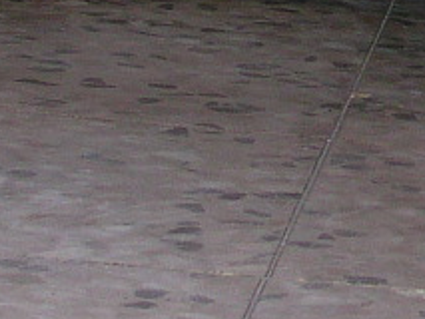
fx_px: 3784
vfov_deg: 4.8
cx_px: 872
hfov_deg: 6.2
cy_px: -189
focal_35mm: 308
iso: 100
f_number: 3.5
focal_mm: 9.7
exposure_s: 1/60
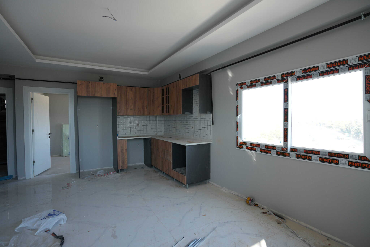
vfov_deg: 70.4
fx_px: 175
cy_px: 124
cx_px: 185
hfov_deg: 93.3
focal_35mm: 17
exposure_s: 1/160
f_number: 4
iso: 400
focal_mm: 17
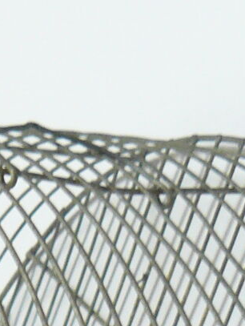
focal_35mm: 181
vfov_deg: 10.6
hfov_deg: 8.1
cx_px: -118
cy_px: 481
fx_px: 1705
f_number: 2.8
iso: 160
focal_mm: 6
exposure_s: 1/30
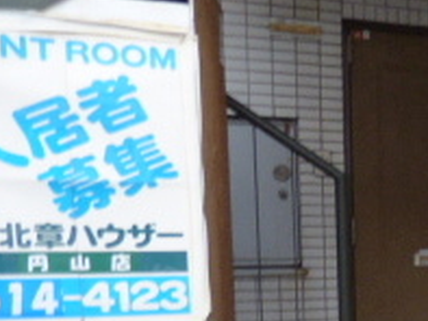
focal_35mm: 65
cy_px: 295
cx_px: 671
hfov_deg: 23.0
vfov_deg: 22.0
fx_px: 804
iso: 160
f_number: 2.8
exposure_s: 1/8
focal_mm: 3.58
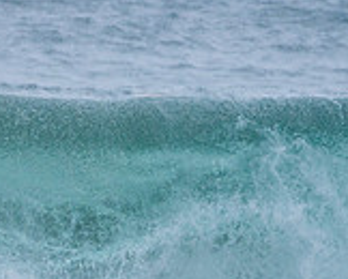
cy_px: 364
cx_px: 97
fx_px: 17303
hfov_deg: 1.2
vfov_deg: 0.9
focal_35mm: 1678
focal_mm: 500
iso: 280
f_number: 5.6
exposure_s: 1/1000
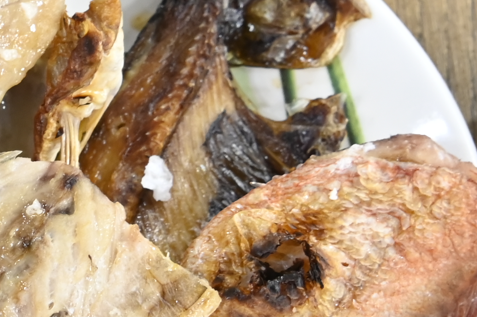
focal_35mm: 175
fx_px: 2317
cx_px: -234
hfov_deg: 11.3
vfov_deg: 7.8
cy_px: 151
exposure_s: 1/60
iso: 1600
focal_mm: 38
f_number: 8
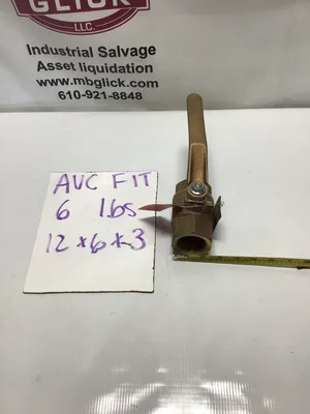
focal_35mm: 31
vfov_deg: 58.4
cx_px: 155
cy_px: 207
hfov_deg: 45.4
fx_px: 370
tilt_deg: -51.0
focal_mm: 3.3
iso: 25
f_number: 2.4
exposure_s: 1/240
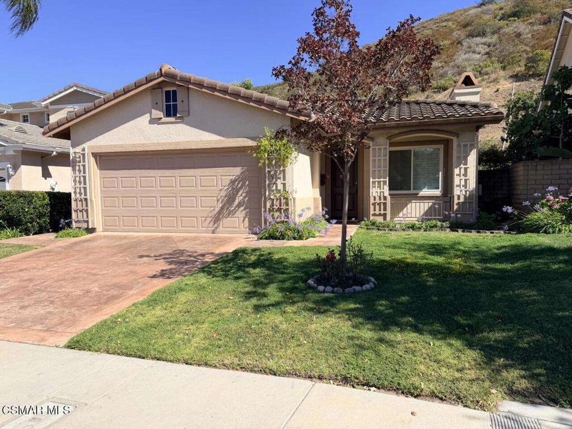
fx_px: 397
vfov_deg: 56.8
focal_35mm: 24
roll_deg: +1.0
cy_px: 214
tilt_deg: -4.2
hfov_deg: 71.6
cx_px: 286
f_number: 1.78
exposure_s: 1/3759
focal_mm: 6.76
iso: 80
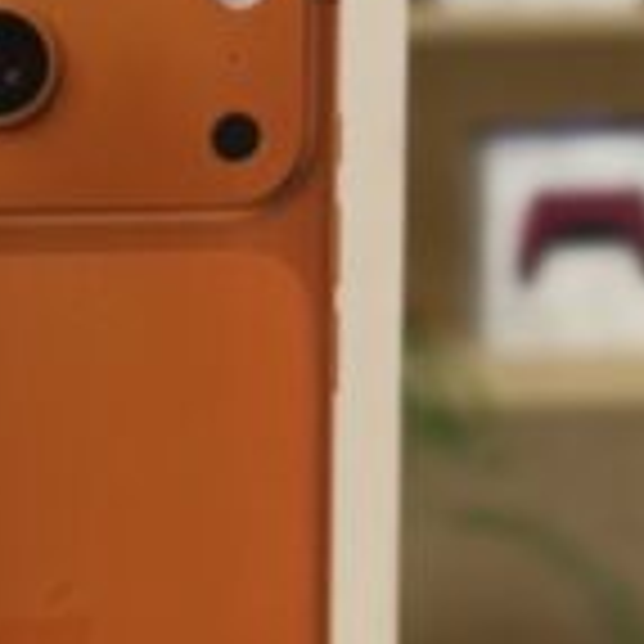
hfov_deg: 7.2
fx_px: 5009
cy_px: 365
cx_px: -342
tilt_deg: -8.3
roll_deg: -0.4
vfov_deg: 7.4
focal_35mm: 238
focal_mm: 6.76
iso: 100
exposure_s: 1/103
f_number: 1.78
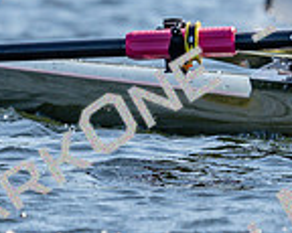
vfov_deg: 1.1
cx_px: 560
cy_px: 23
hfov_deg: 1.3
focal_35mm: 1448
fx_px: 12505
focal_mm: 382
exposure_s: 1/1600
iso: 200
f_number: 6.3
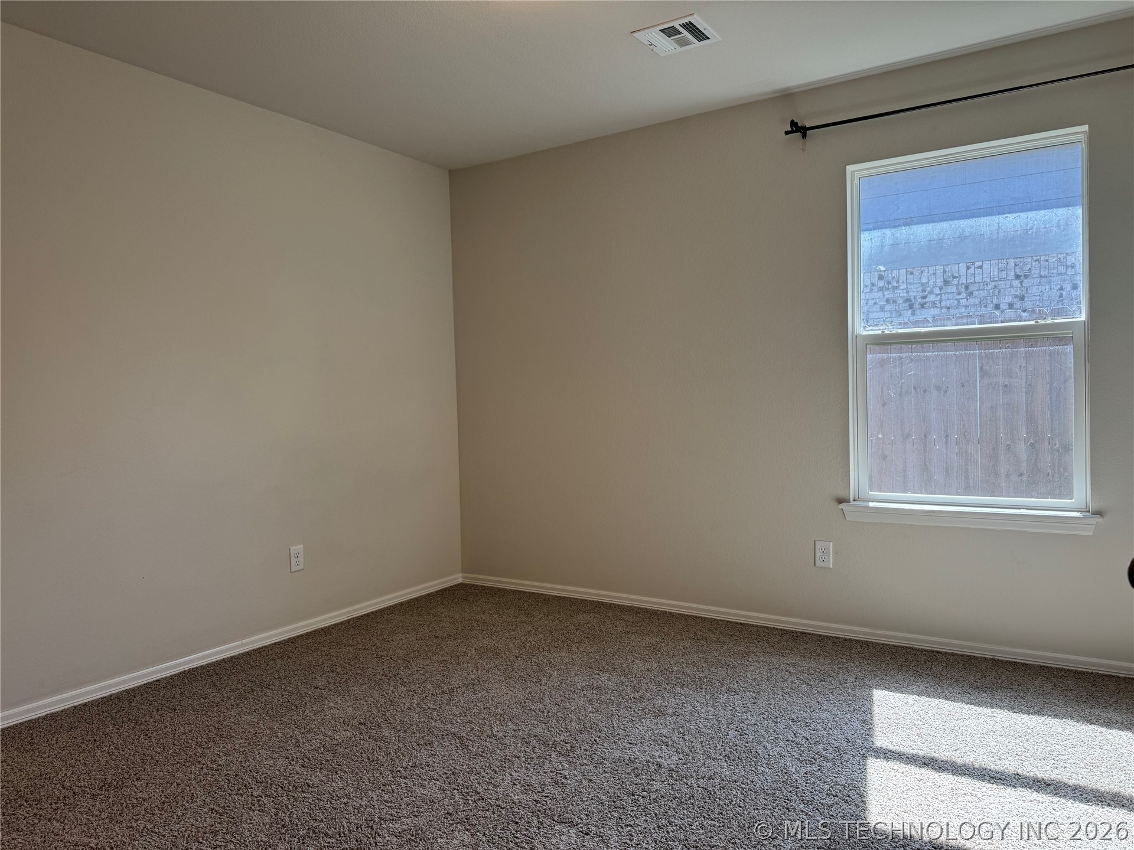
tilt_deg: -3.0
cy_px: 425
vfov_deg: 56.8
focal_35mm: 24
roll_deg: +0.9
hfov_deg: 71.6
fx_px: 786
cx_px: 567
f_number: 1.78
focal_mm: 6.76
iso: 80
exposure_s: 1/223
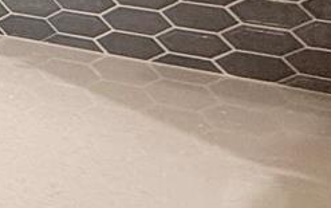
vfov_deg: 13.4
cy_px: -16
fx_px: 867
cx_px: -724
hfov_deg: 10.7
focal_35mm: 96
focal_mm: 2.22
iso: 250
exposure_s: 1/120
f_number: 2.2
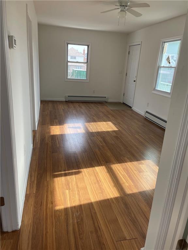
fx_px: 188
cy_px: 125
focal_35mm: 26
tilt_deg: -17.6
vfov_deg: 67.3
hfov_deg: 53.1
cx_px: 94
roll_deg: -3.8
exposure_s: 1/223
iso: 32
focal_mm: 4.2
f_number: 1.6
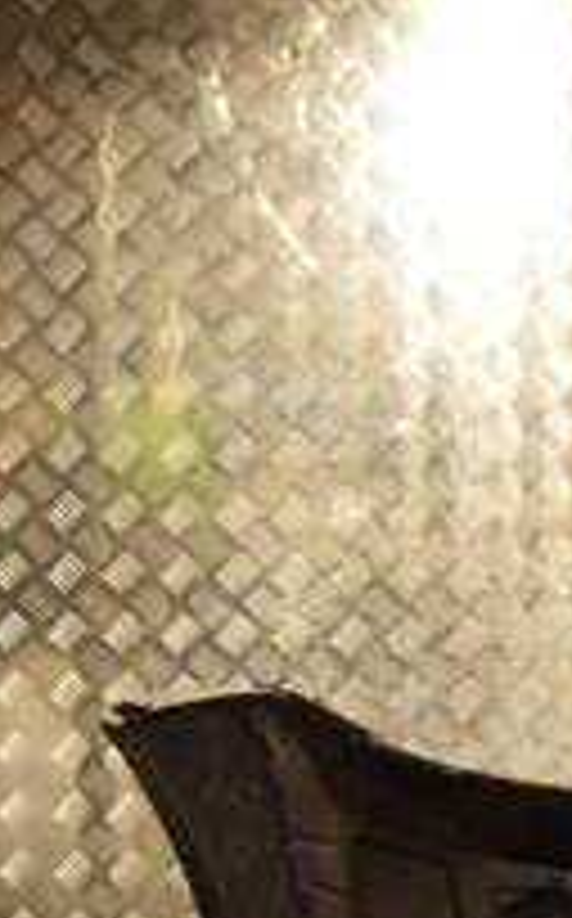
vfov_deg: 21.8
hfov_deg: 12.1
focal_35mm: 94
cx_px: 1185
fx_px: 2364
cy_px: 666
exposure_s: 1/200
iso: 800
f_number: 5
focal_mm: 21
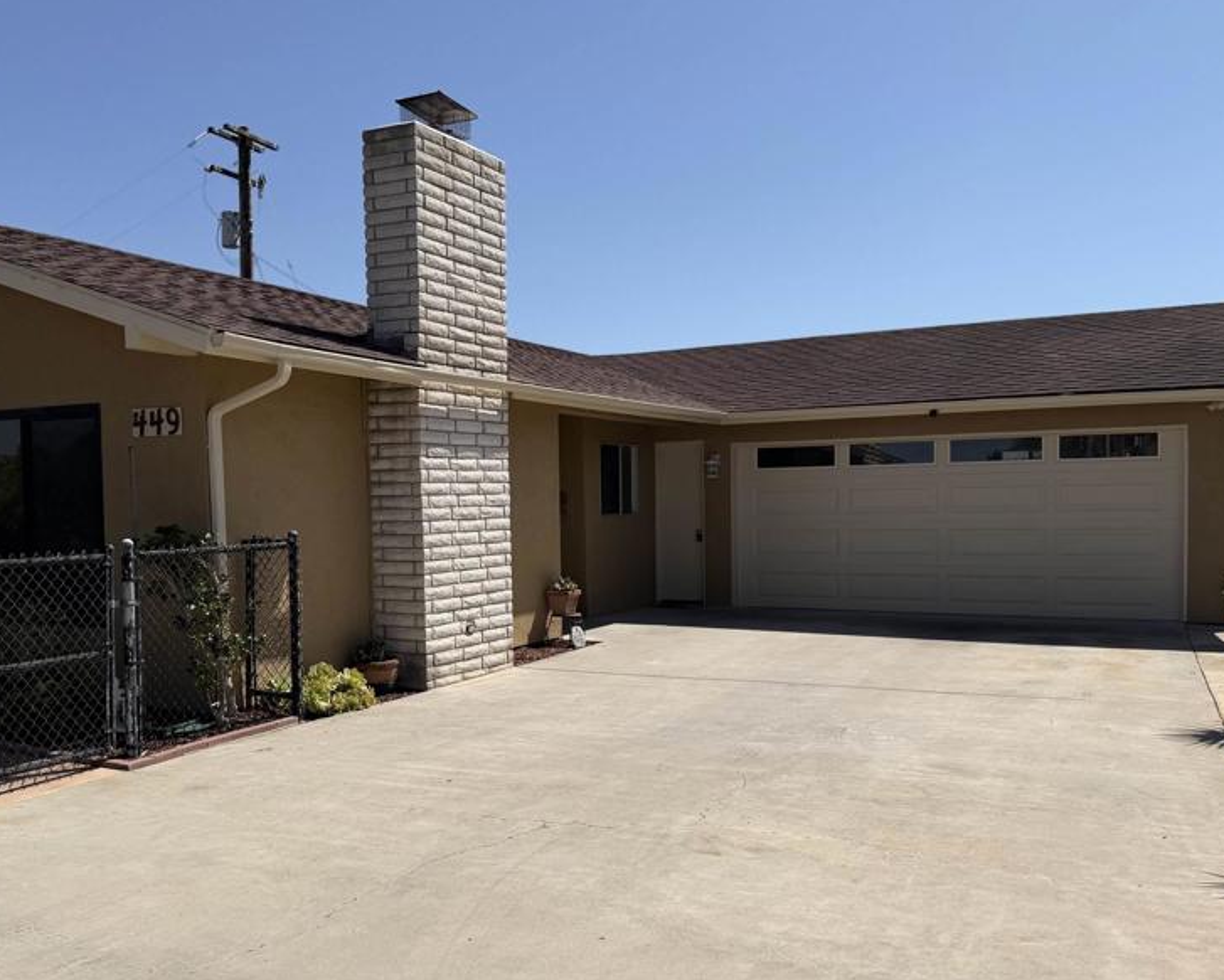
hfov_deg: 54.1
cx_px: 545
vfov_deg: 44.5
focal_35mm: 33
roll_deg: +1.2
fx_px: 1196
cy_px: 556
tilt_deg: -2.0
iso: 80
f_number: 1.78
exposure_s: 1/7353
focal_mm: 6.76
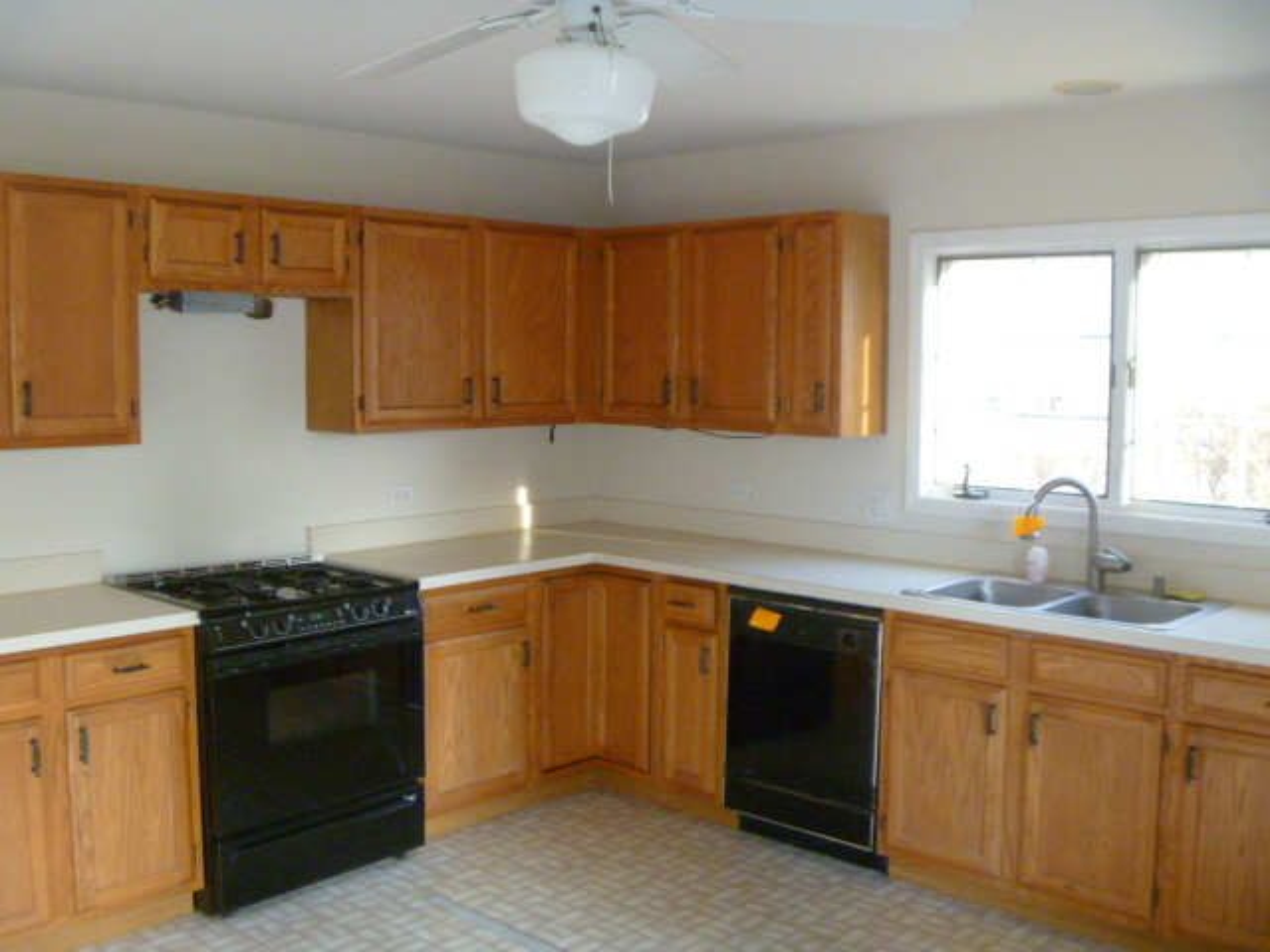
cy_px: 476
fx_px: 1284
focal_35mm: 35
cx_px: 635
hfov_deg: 52.6
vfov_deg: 40.7
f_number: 3.5
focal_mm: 6.3
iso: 400
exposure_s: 1/30
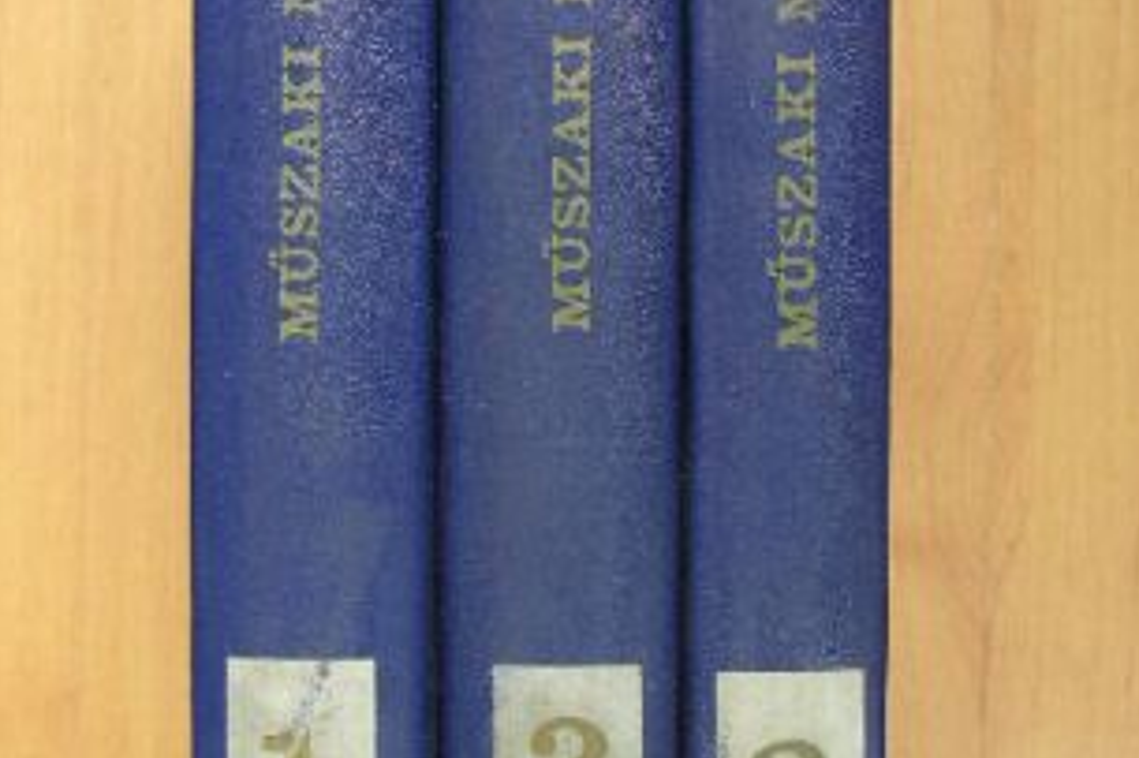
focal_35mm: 68
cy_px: 297
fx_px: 2150
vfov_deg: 20.0
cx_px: 560
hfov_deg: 29.7
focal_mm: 7.4
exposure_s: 1/11.2
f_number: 3.5
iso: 100
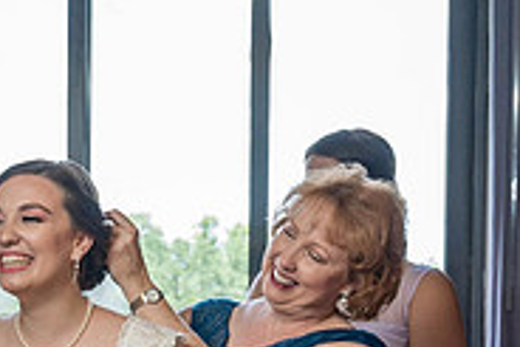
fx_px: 1850
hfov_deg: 15.9
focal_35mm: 128
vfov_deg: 10.5
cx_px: 114
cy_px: 425
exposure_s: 1/200
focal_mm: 37
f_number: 5.6
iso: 1000
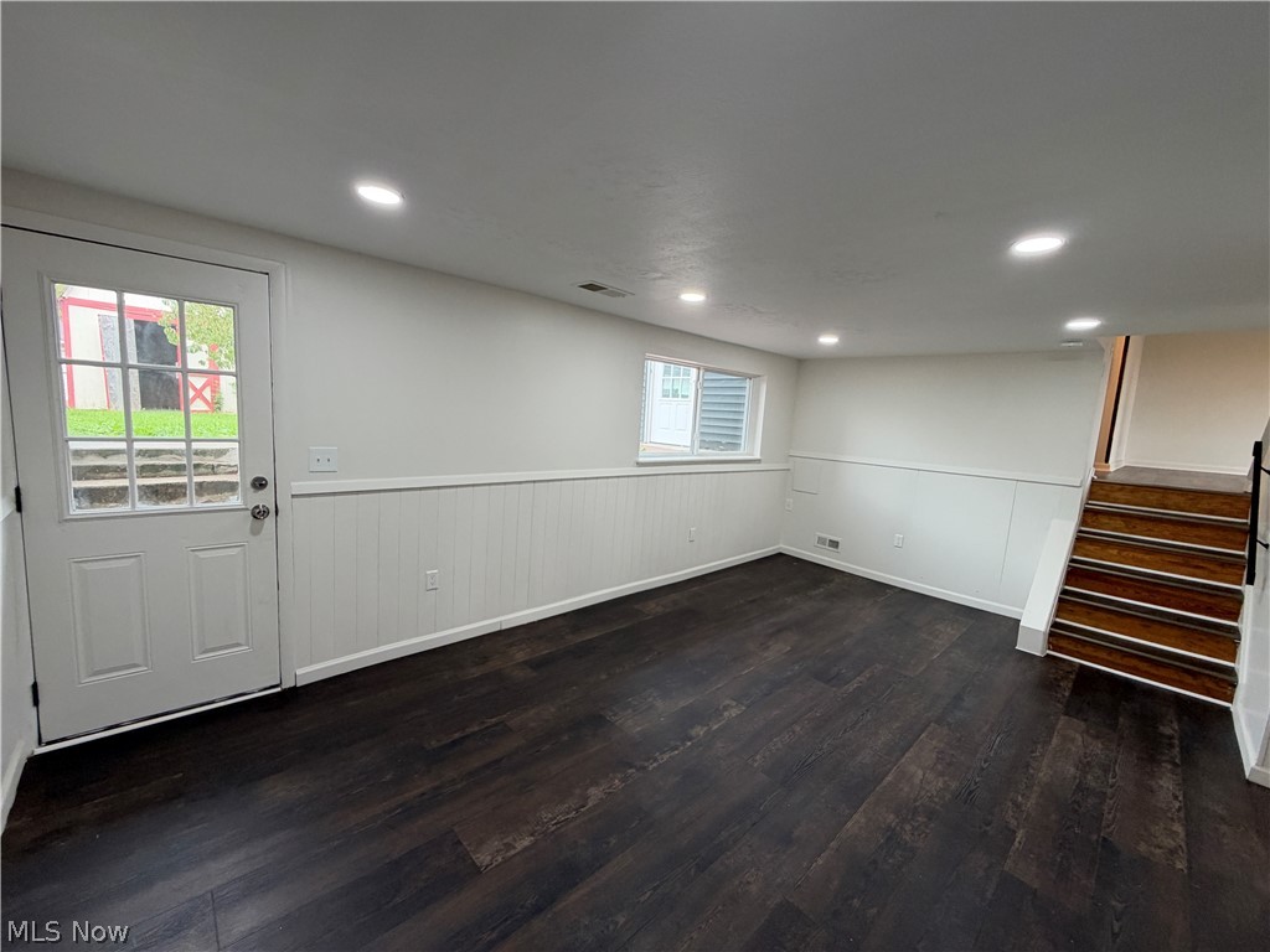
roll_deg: -2.9
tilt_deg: -6.7
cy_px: 476
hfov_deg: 102.1
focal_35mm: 14
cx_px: 635
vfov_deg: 85.7
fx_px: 514
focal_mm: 2.22
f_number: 2.2
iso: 250
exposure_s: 1/60
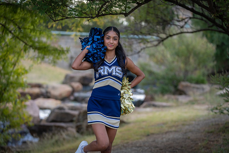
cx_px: 114
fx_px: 617
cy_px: 76
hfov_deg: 21.0
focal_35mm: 97
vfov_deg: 14.1
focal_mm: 97
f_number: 2.8
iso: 160
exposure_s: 1/320
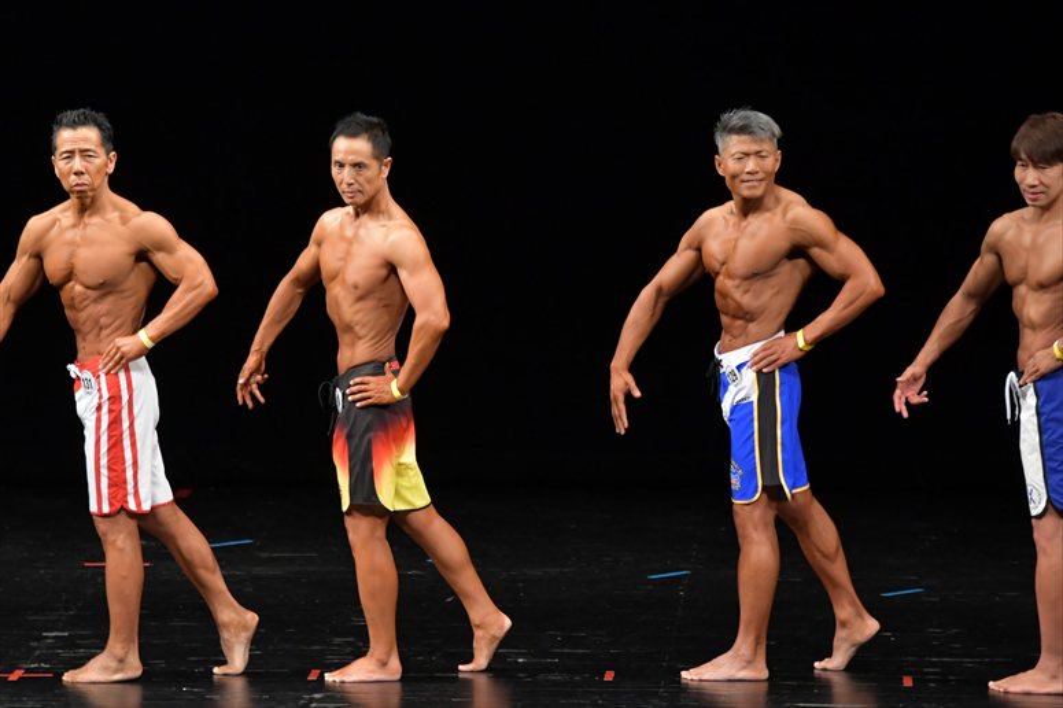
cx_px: 532
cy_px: 354
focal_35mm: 270
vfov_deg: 5.1
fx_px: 7969
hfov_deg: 7.6
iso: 3200
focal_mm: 180
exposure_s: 1/400
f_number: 5.6
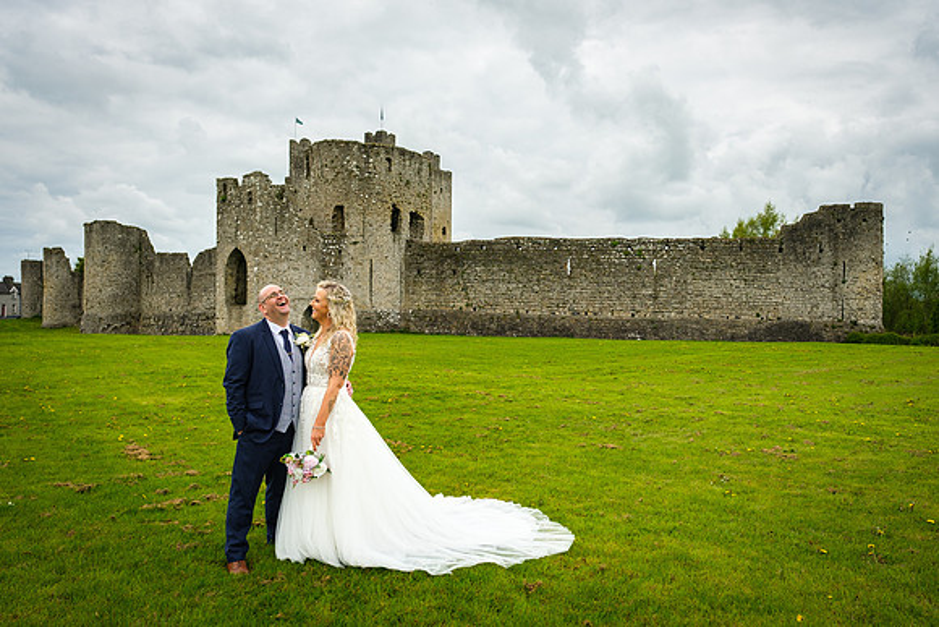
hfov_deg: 67.3
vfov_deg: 48.0
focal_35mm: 27
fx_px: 703
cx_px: 513
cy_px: 324
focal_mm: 16
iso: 160
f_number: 4
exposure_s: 1/500
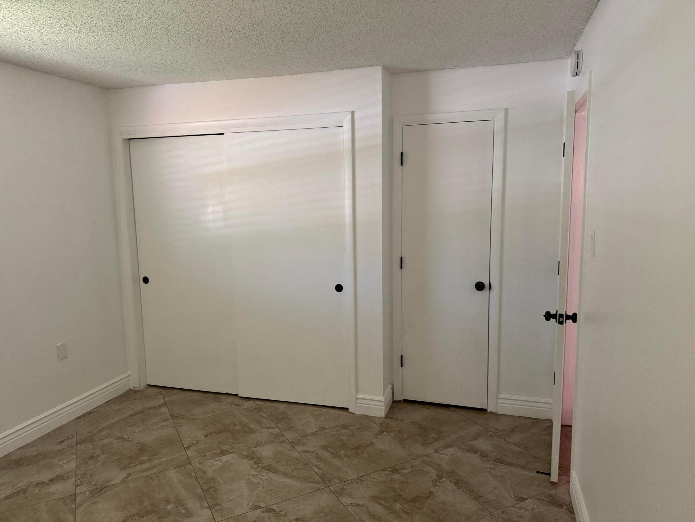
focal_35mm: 24
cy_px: 261
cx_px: 348
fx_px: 482
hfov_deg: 71.6
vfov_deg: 56.8
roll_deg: +0.7
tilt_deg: -7.0
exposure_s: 1/83
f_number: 1.78
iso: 200
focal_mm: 6.76
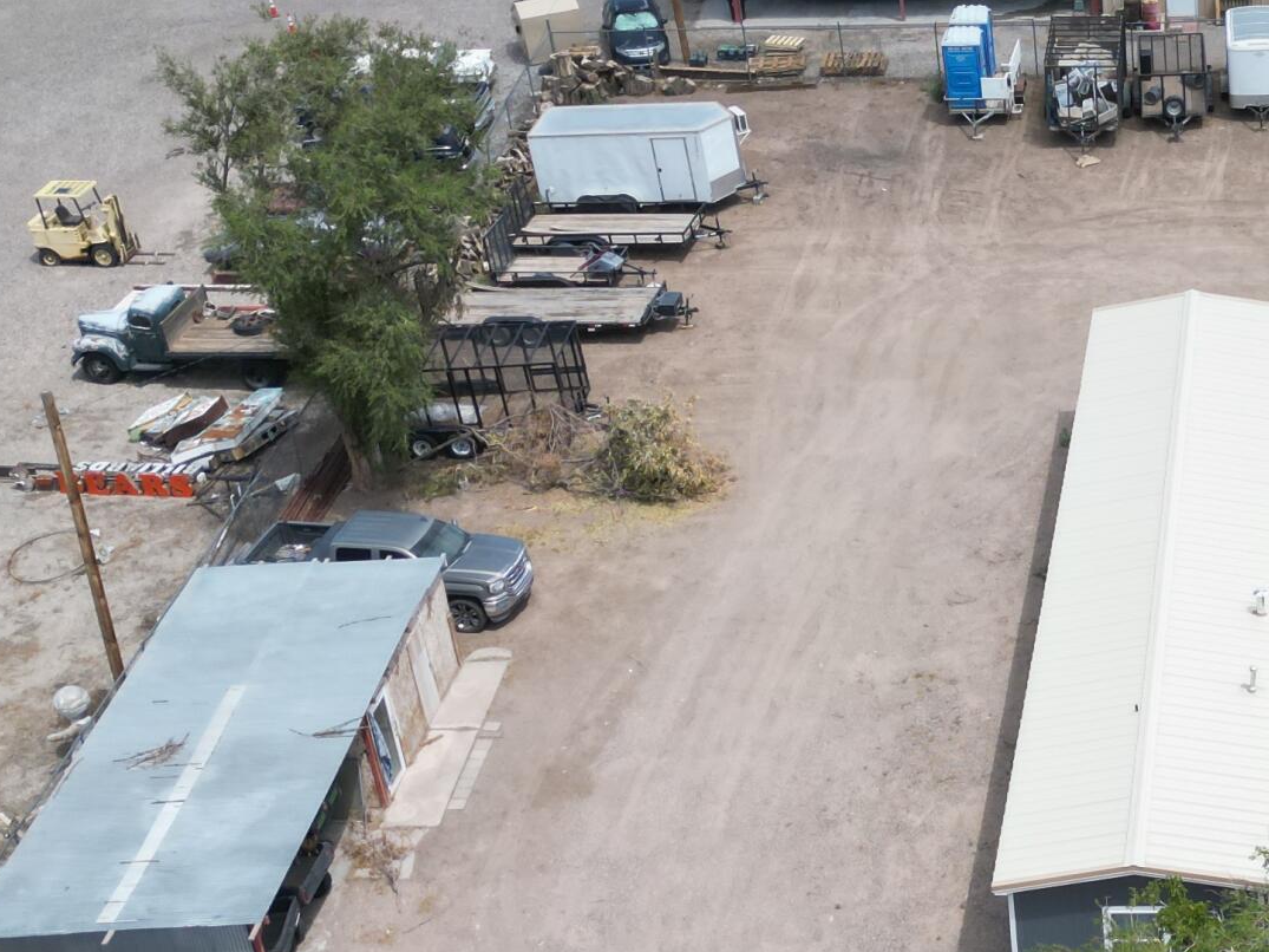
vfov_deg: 21.9
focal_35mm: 67
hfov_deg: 27.3
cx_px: 1264
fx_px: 2456
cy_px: 609
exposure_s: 1/2500
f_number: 1.7
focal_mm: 6.72
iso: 130
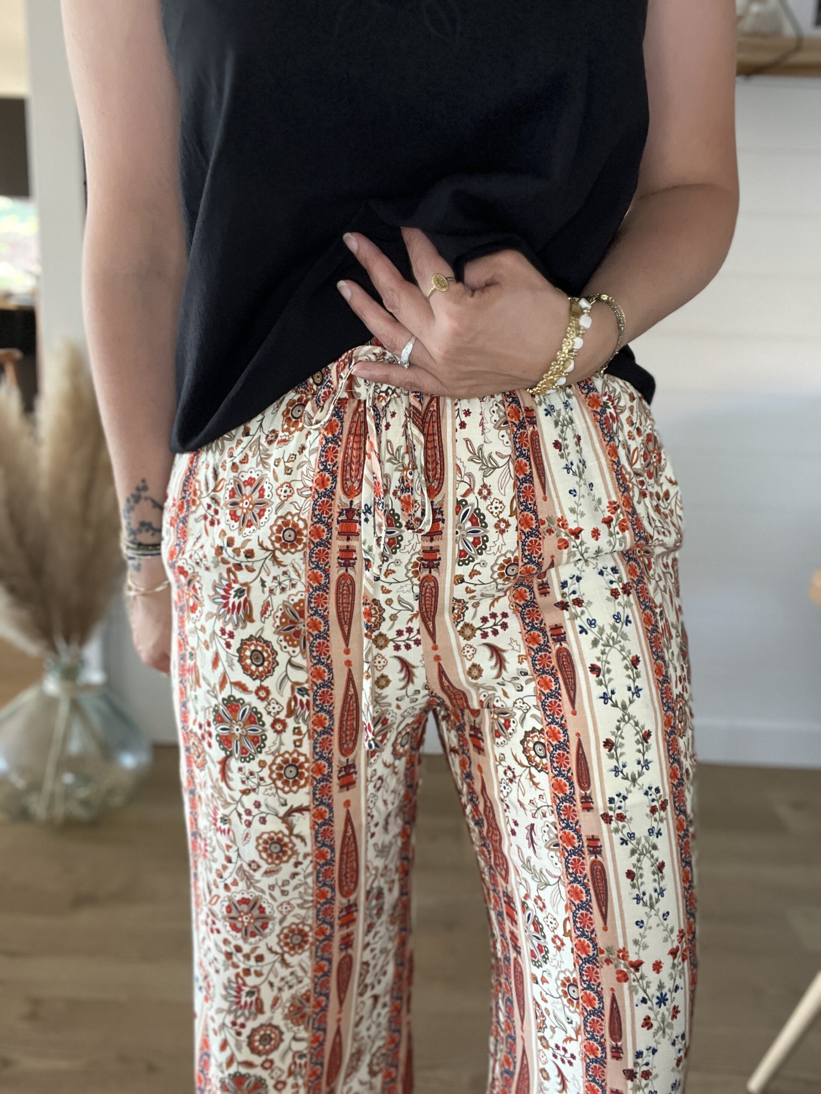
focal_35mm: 30
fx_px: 949
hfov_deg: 46.8
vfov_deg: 60.0
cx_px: 410
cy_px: 547
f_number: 2.2
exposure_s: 1/60
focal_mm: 2.71
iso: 200
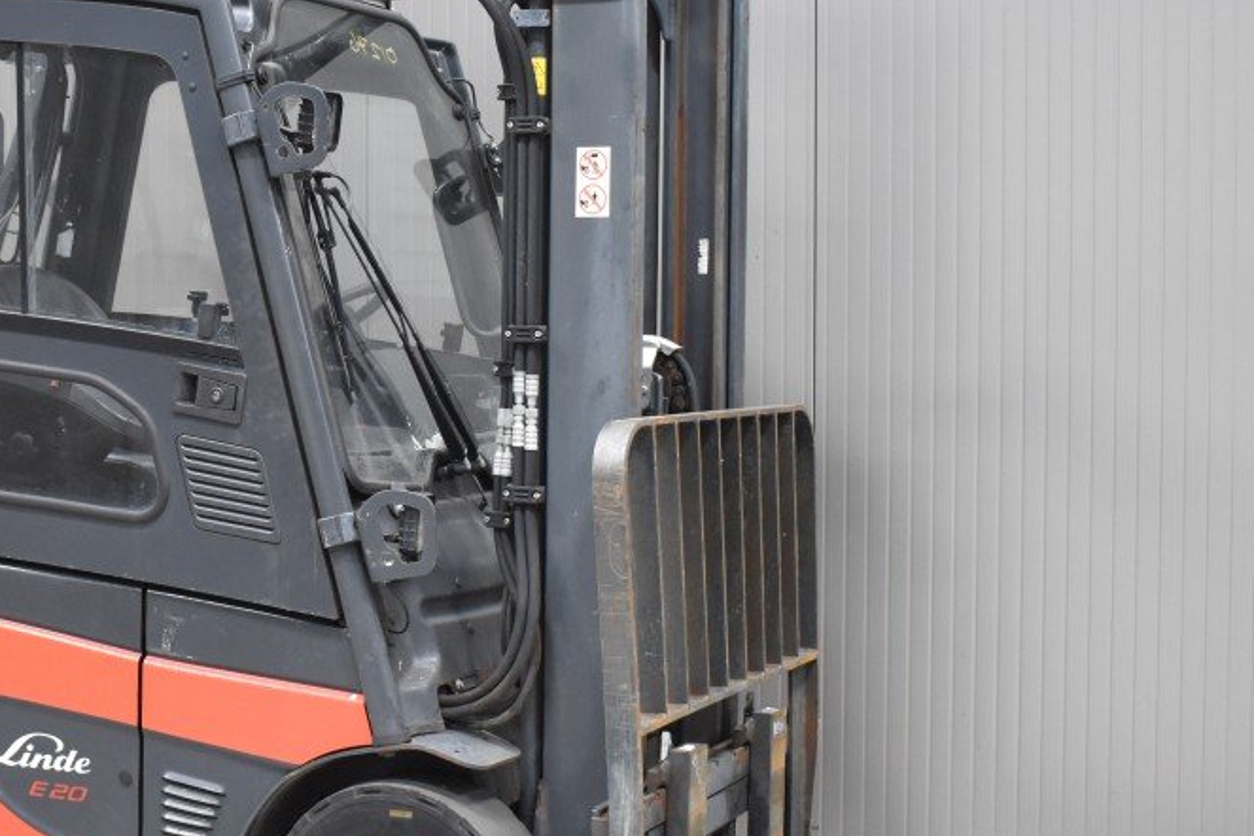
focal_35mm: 68
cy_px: 439
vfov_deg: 20.0
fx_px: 2365
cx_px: 322
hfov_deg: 29.3
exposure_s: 1/25
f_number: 5
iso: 1250
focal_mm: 25
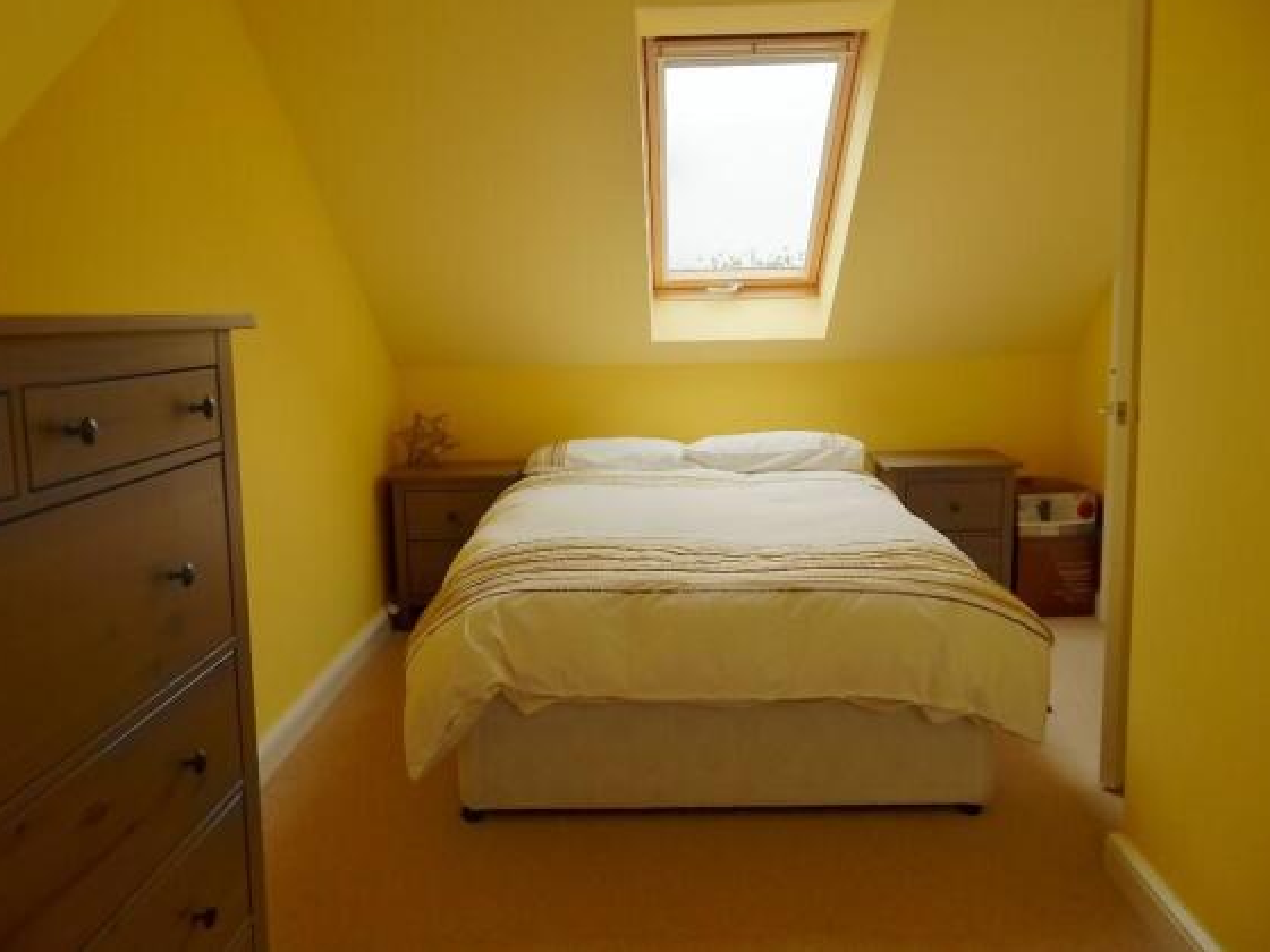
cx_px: 650
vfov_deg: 53.1
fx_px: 954
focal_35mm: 26
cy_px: 459
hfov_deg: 67.3
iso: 125
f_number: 3.7
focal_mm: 4.5
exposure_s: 1/125
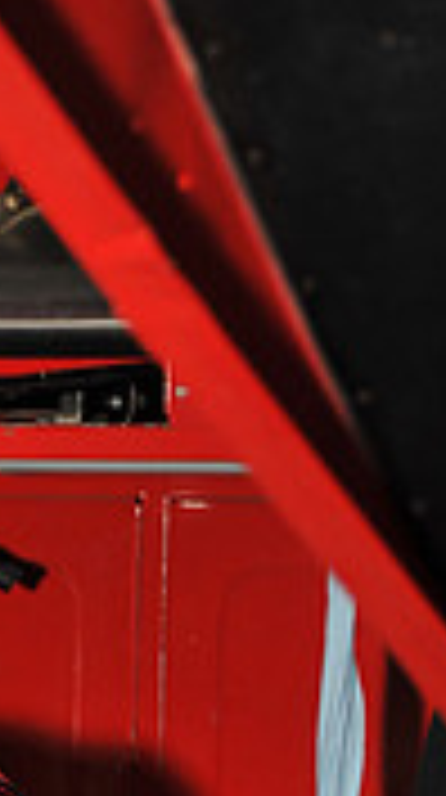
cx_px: -356
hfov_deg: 2.9
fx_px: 8699
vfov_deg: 5.2
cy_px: 1070
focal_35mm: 412
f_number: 9
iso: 500
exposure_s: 1/320
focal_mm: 120
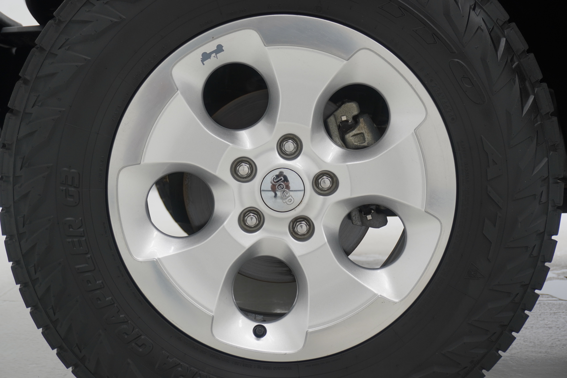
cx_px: 284
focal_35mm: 46
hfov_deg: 42.7
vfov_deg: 29.3
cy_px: 189
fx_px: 725
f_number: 5
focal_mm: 31
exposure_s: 1/160
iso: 250
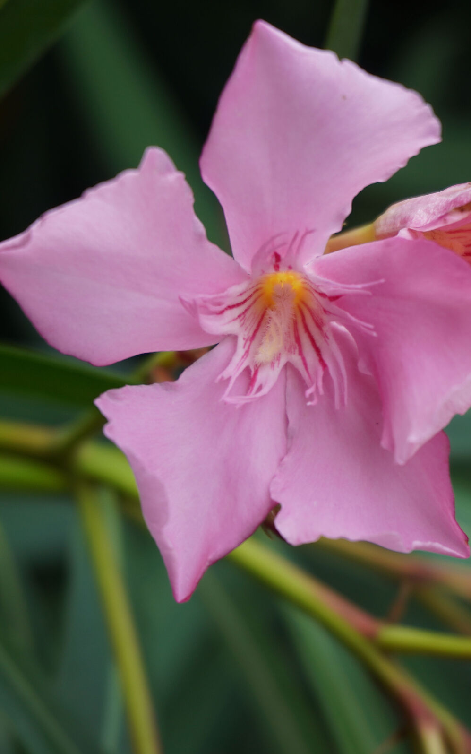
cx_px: 272
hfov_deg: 11.4
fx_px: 2362
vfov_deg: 18.1
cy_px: 377
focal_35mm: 115
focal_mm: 50
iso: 100
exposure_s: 1/160
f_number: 5.6
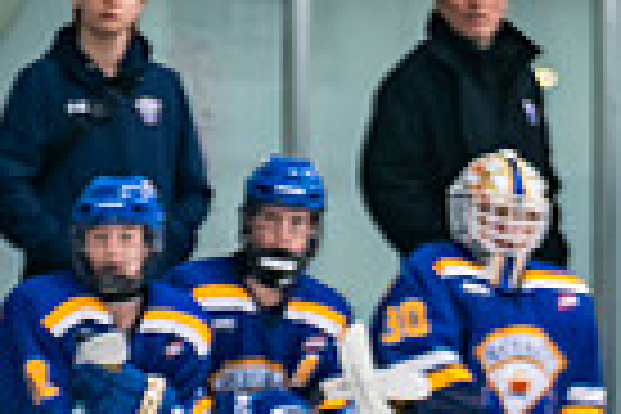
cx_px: 862
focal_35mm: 738
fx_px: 12730
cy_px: 774
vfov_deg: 1.9
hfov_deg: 2.8
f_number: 2.8
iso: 1600
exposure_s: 1/640
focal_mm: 130
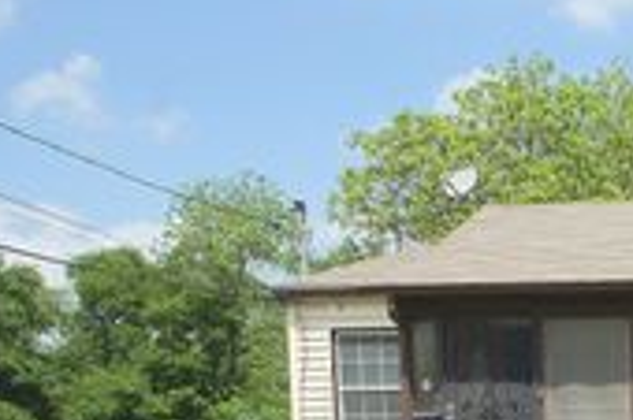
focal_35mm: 57
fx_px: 1010
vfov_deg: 21.6
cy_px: 526
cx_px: 793
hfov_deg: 29.1
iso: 200
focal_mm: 13
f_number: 10
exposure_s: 1/320
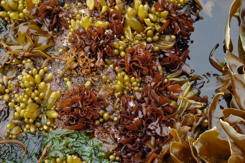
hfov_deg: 24.6
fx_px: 561
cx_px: 122
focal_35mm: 82
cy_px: 82
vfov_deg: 16.5
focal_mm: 55
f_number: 5.6
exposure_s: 1/125
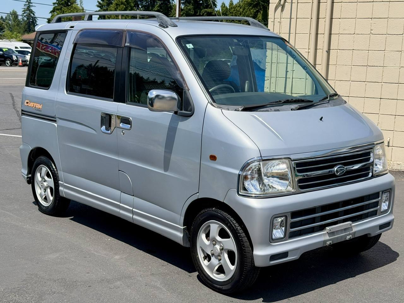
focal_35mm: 48
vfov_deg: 30.3
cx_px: 202
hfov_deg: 39.7
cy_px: 152
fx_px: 560
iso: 100
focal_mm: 6.76
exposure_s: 1/6536
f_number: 1.78
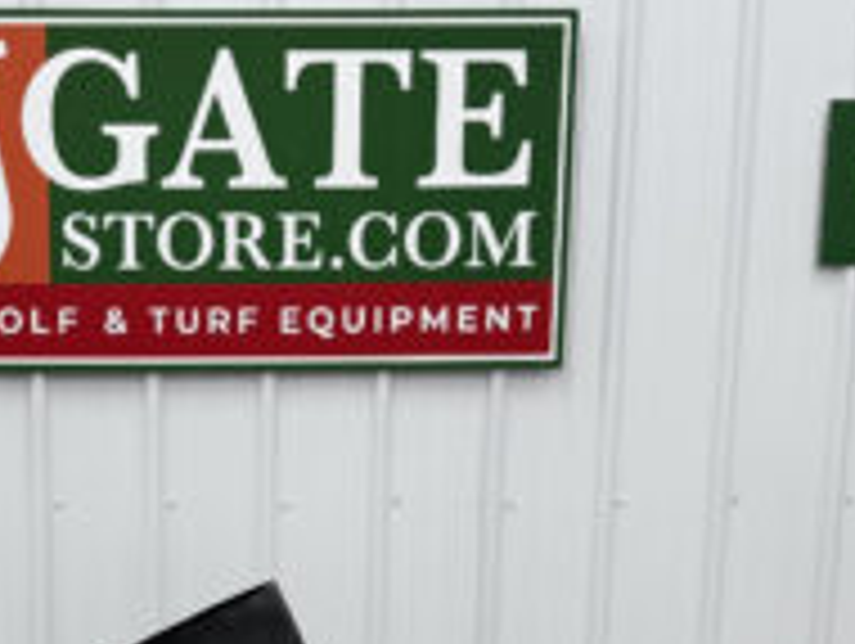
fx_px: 2399
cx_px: 162
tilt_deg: -16.4
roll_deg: -0.2
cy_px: 995
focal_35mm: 97
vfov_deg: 14.2
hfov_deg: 20.0
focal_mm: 6.76
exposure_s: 1/134
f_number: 1.78
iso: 50
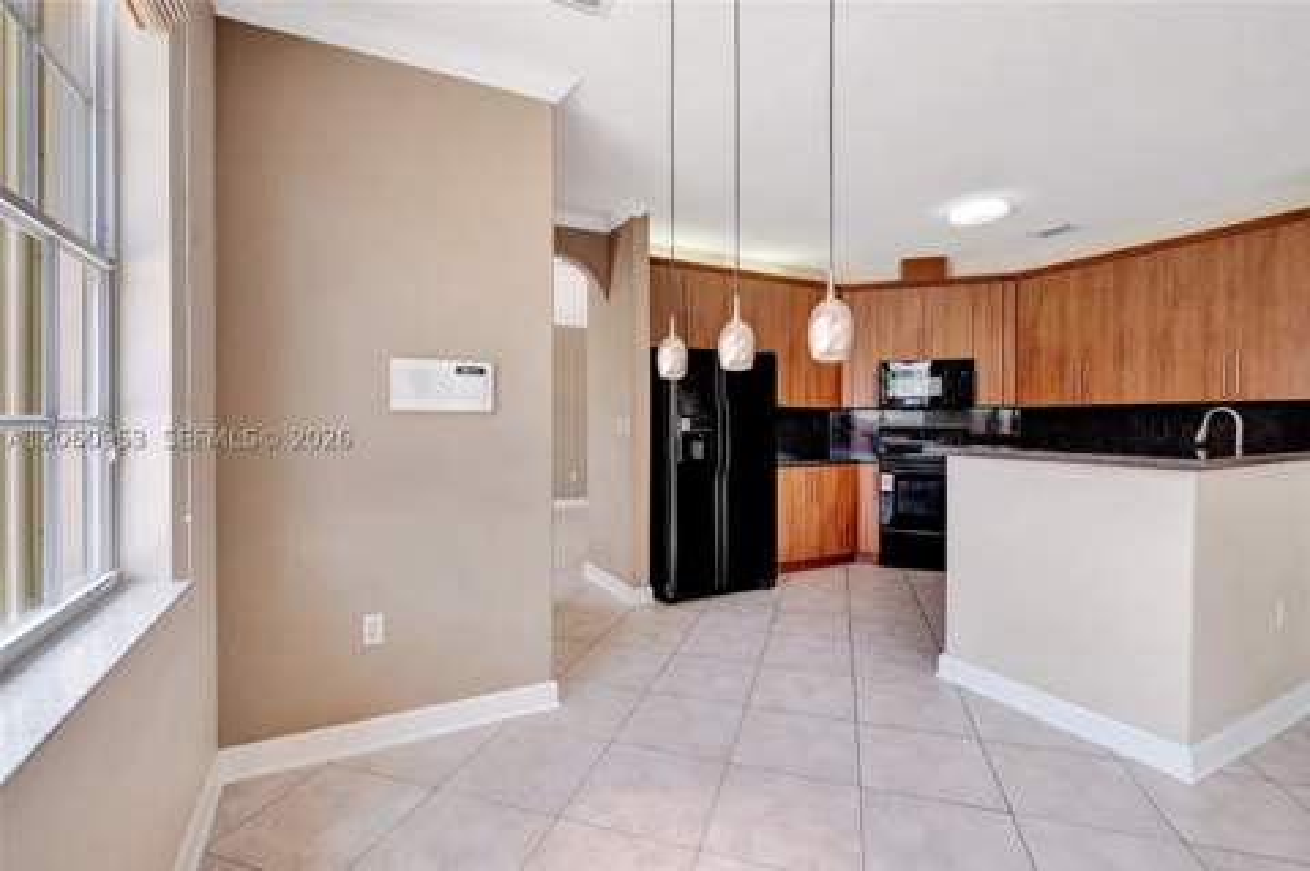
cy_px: 436
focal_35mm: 15
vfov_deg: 77.2
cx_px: 655
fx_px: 545
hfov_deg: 100.4
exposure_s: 1/20
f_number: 8
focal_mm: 10
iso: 640
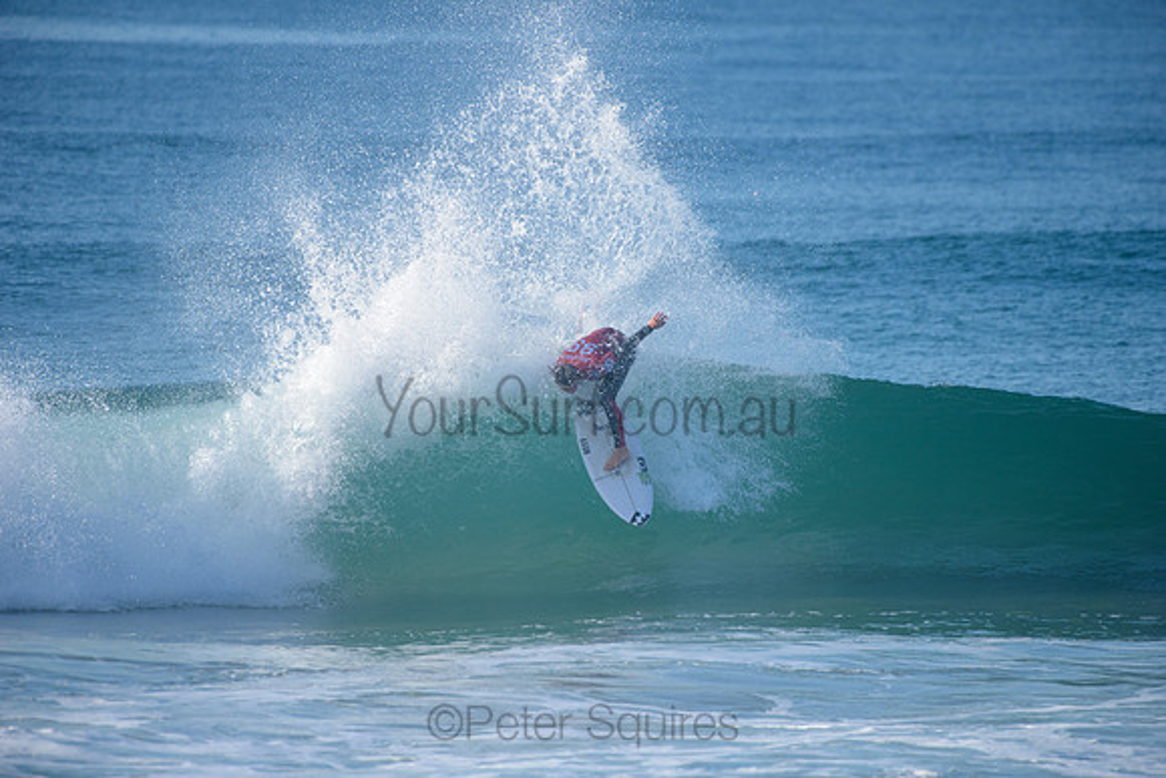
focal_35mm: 500
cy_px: 389
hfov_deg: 4.1
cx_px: 583
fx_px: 16197
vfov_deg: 2.8
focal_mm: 500
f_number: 5.6
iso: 400
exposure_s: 1/2000
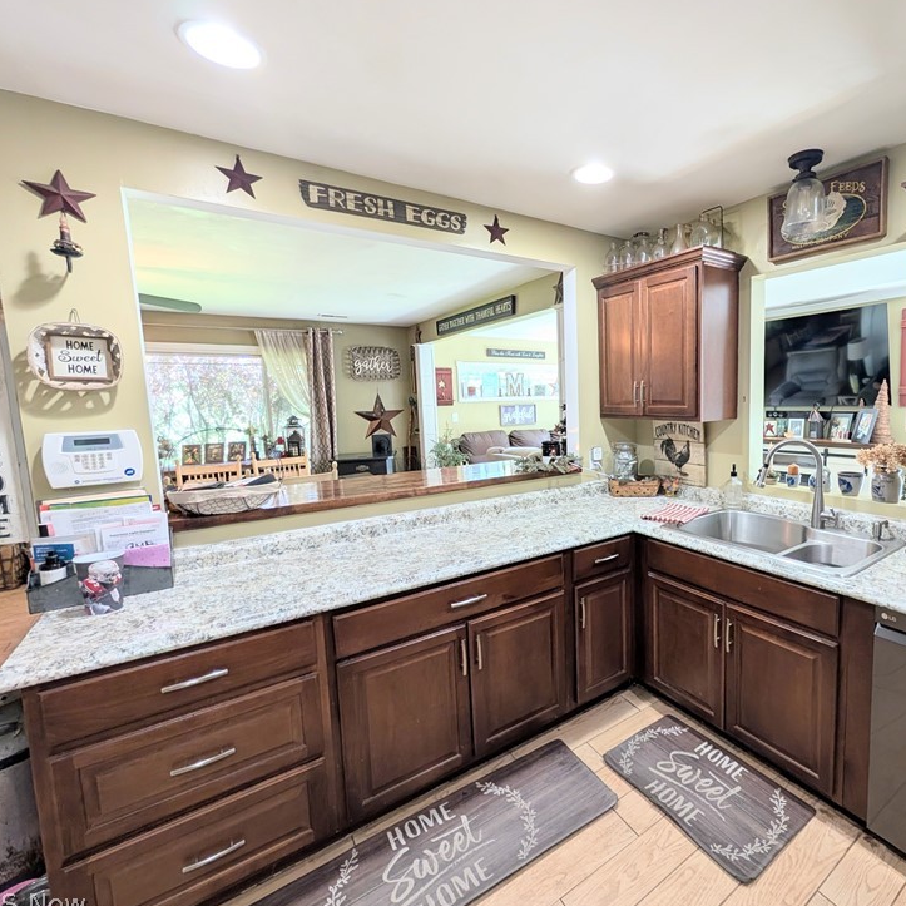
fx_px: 444
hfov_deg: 88.2
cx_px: 596
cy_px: 444
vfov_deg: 91.1
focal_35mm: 15
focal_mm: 2.02
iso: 76
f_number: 1.7
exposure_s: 1/40
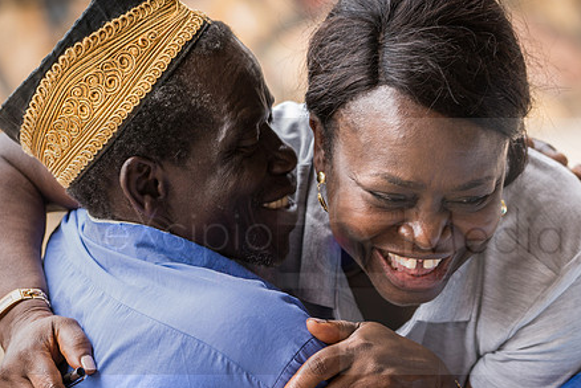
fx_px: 2989
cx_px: 361
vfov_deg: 7.4
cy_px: 259
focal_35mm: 185
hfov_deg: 11.1
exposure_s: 1/160
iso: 200
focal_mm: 133
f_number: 4
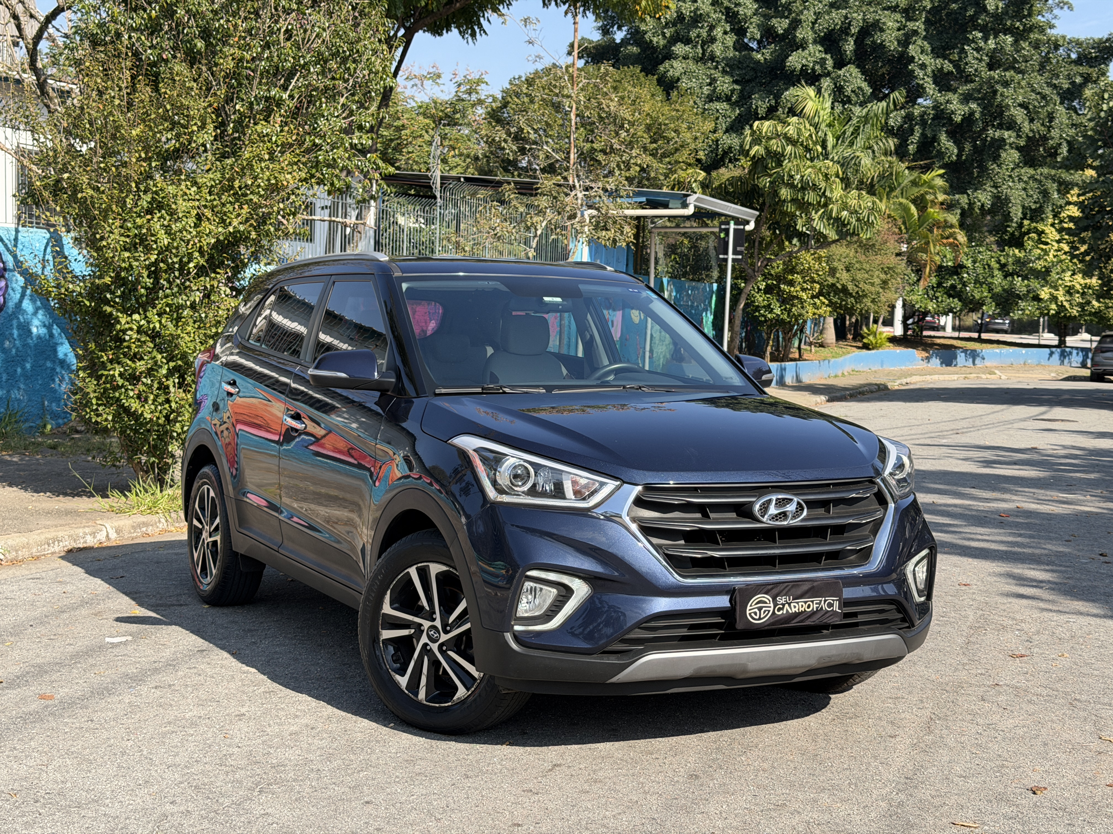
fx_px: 1543
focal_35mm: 48
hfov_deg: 39.7
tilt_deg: -3.3
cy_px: 417
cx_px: 556
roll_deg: -1.3
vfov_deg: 30.3
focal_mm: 6.76
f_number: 1.78
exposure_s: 1/2208
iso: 80
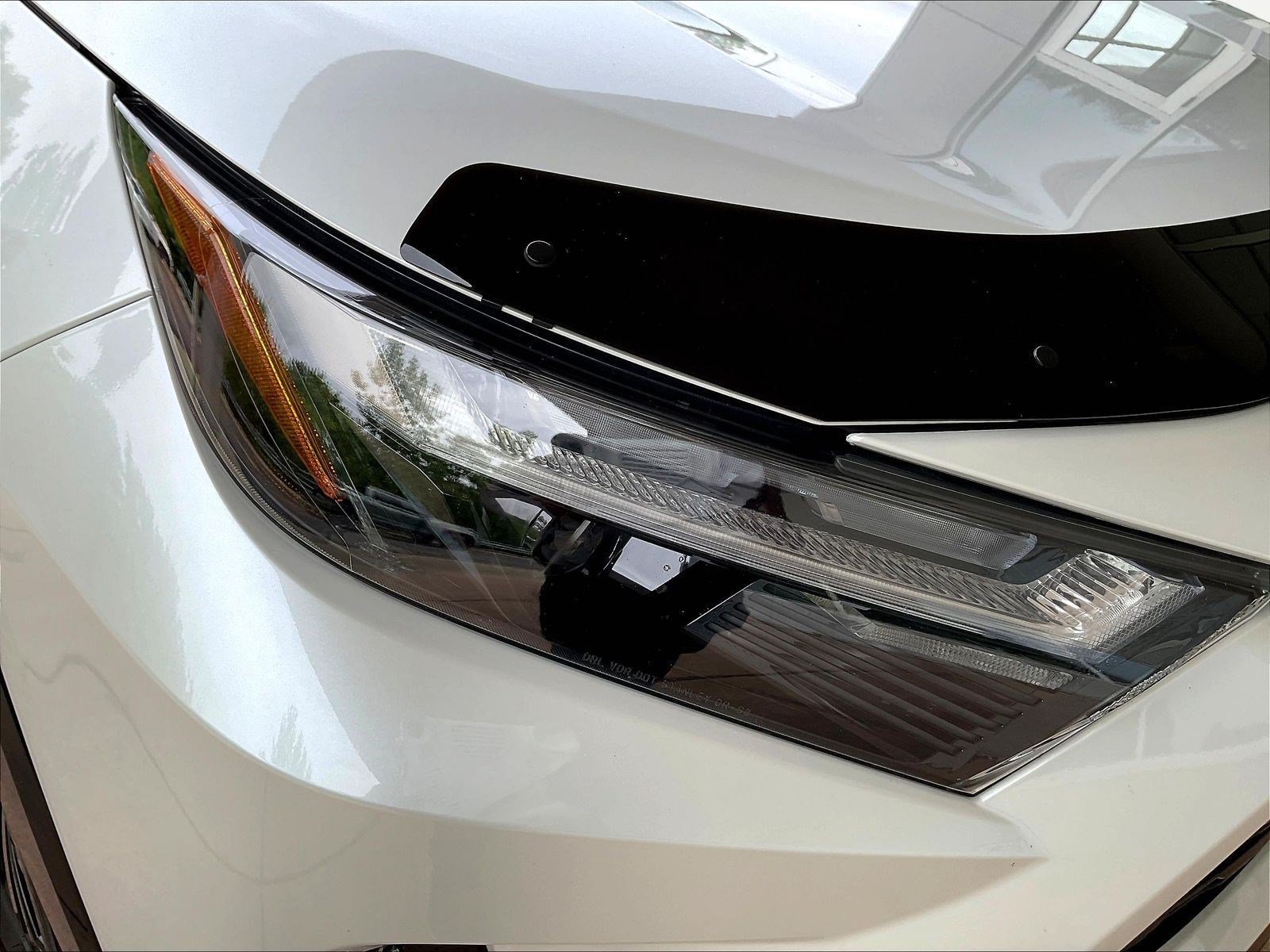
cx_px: 635
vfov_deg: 48.2
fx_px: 1064
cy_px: 476
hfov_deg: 61.7
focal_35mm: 29
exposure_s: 1/491
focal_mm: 3
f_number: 1.8
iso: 16
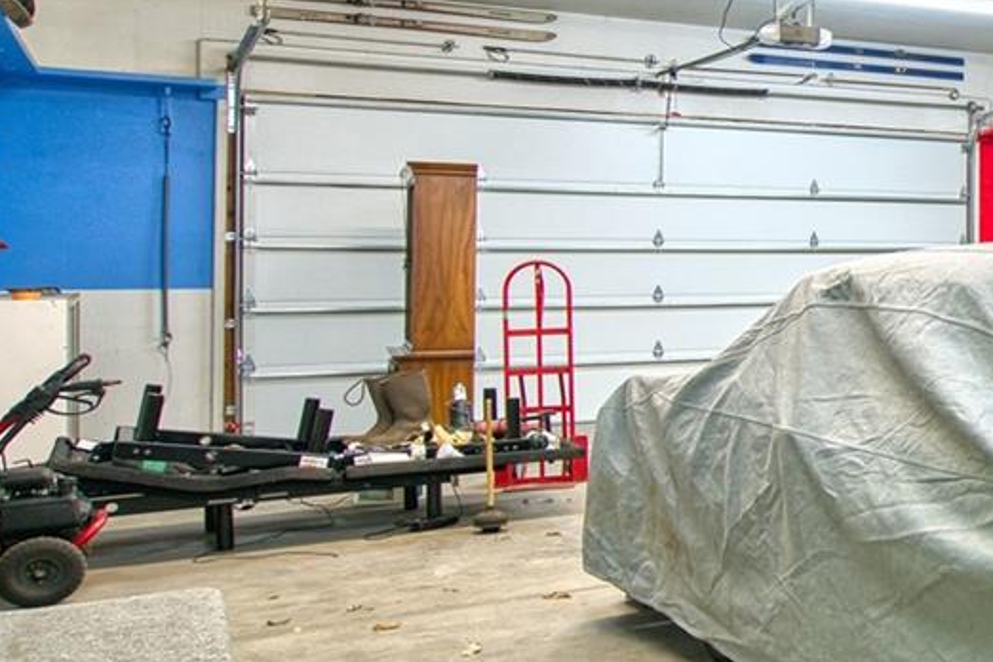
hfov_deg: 29.6
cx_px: 1381
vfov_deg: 27.4
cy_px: 249
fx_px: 1351
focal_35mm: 49
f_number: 4
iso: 500
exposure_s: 1/25
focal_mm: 16
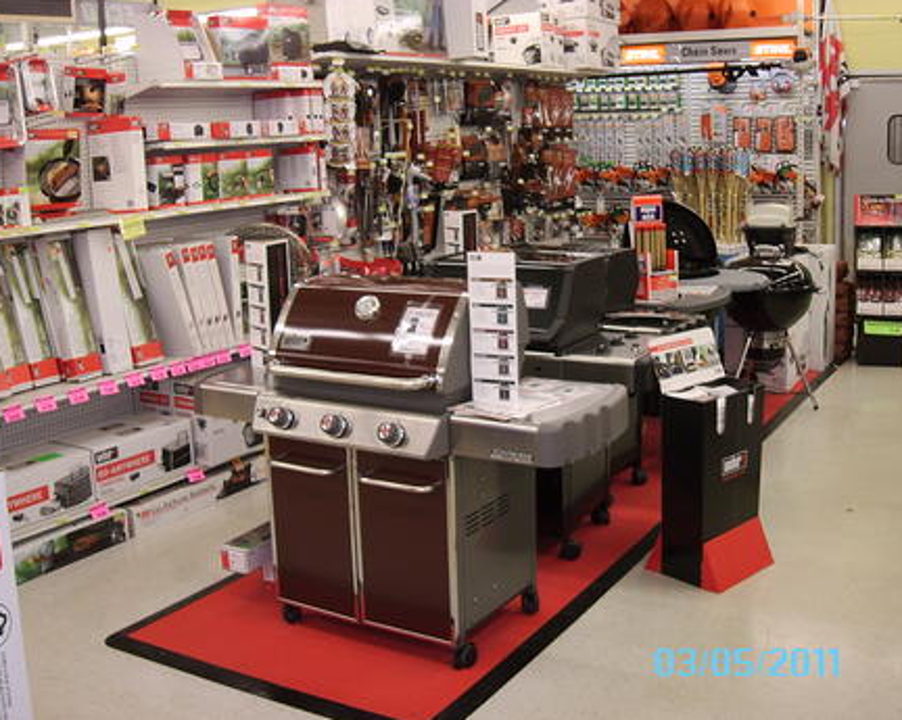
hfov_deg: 47.9
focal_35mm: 38
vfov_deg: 39.1
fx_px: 1014
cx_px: 427
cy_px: 359
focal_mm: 6.3
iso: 100
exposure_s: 1/30
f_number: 3.9
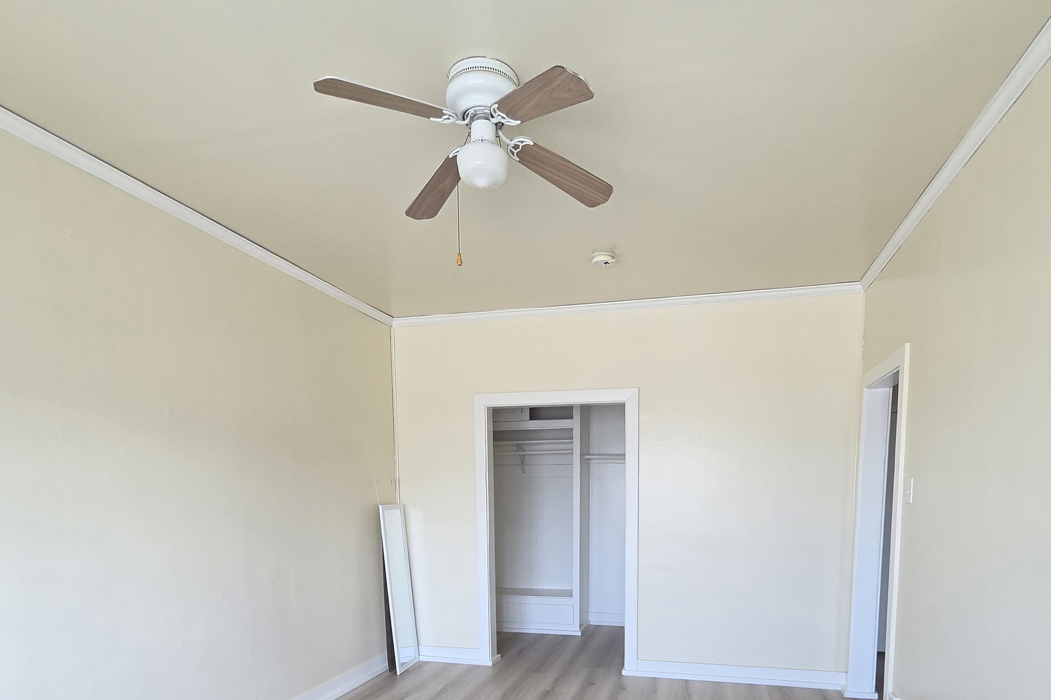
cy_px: 541
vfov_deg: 60.3
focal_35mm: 19
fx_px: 555
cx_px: 553
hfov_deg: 86.8
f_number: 2.2
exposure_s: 1/120
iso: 320
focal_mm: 2.2
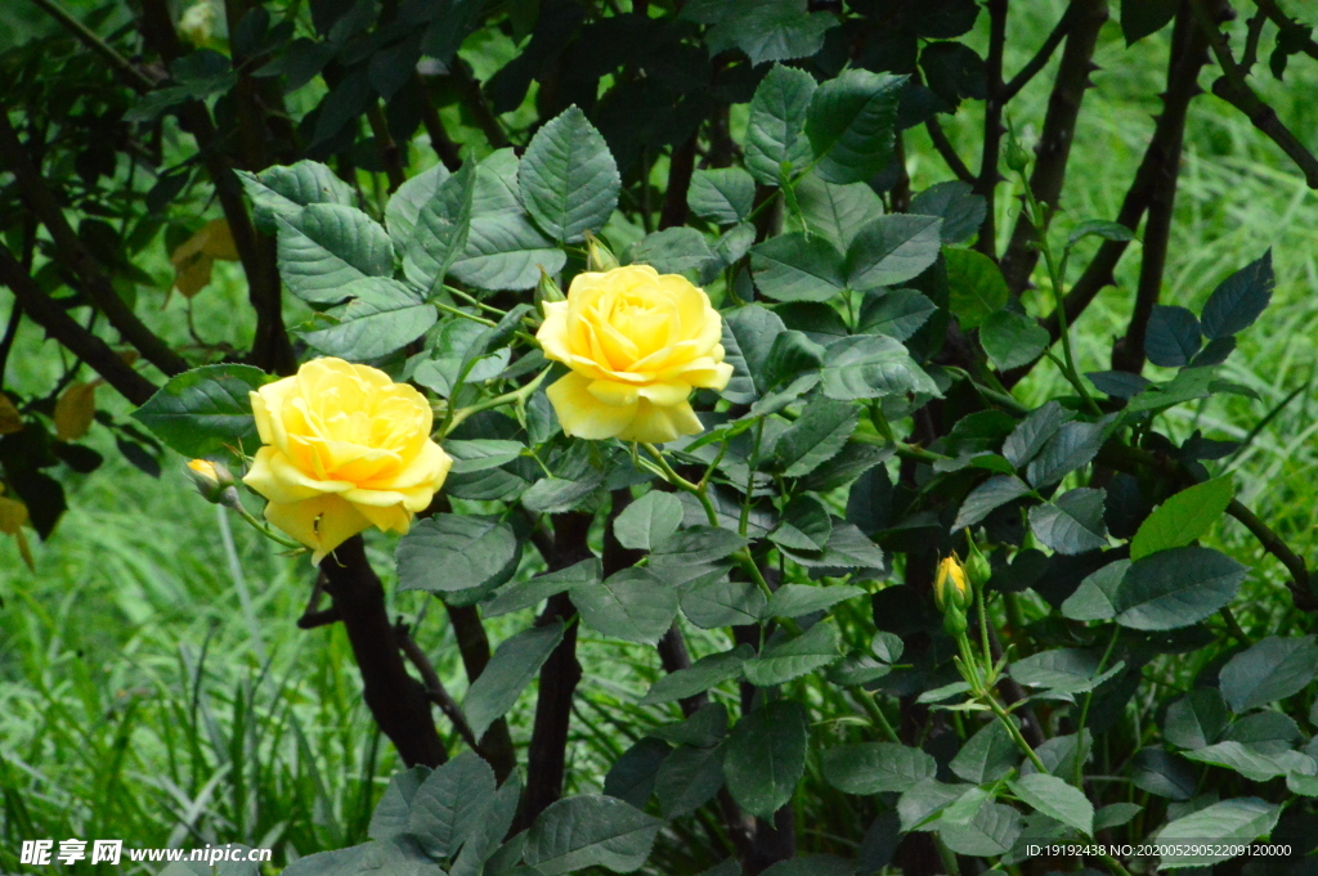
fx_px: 16461
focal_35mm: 450
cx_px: 659
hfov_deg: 4.6
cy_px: 438
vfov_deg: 3.1
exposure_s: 1/250
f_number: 32
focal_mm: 300
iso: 5600
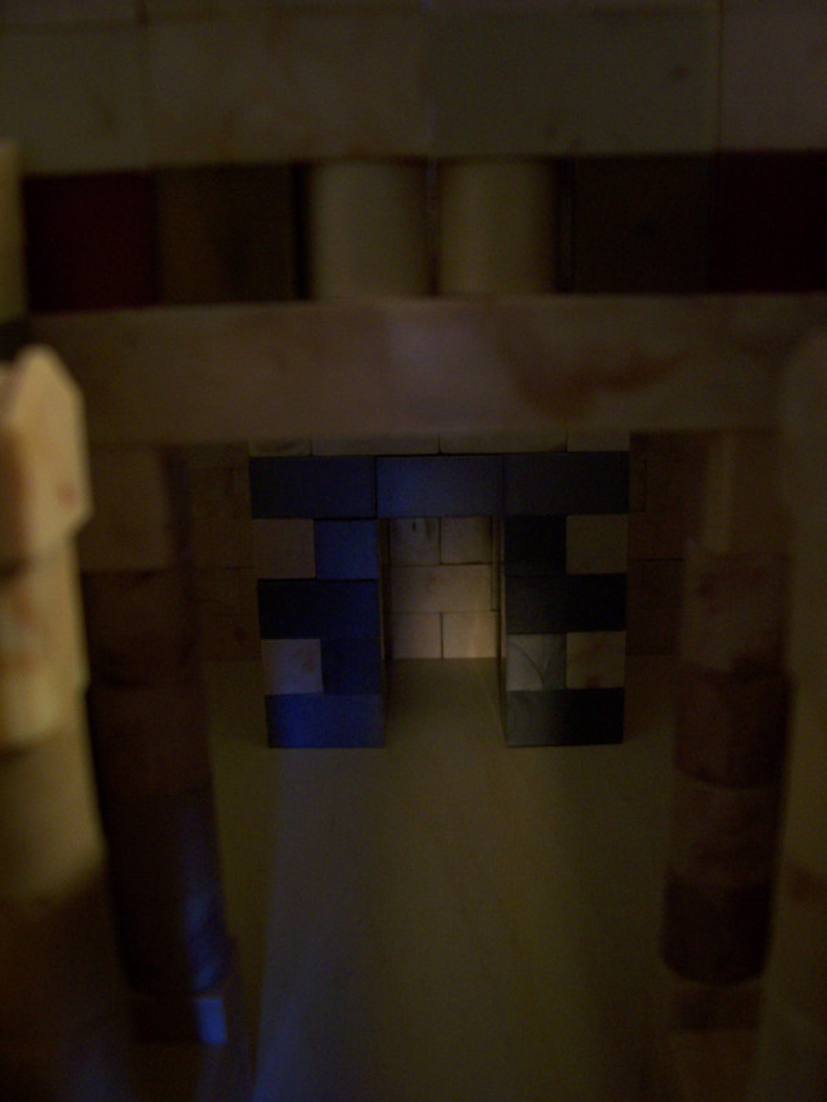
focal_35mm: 34
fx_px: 1083
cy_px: 551
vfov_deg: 54.0
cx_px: 414
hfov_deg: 41.8
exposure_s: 1/8
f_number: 2.7
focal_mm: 5.6
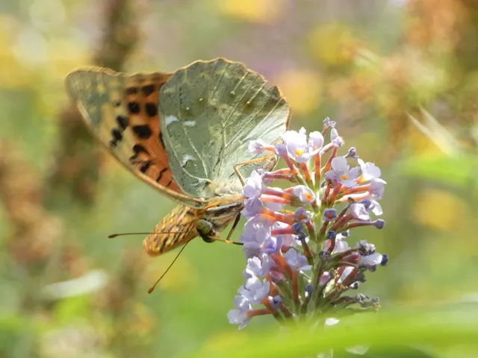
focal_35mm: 300
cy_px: 179
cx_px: 239
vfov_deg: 5.0
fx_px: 4143
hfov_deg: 6.6
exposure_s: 1/100
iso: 160
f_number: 5.5
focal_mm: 53.8
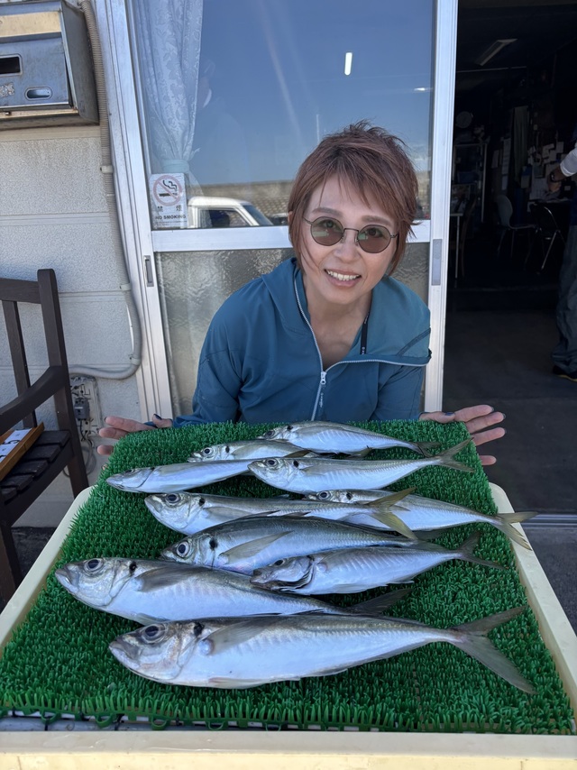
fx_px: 578
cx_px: 288
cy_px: 385
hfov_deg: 53.0
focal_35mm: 26
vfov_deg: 67.3
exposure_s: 1/722
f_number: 1.6
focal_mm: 5.96
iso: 50
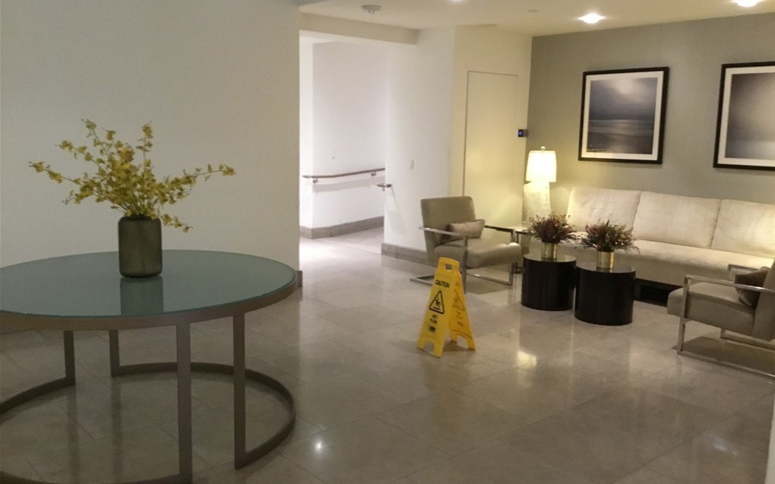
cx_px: 388
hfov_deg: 58.2
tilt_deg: -8.7
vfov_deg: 38.3
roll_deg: -0.7
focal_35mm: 33
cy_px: 239
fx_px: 697
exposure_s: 1/15
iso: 250
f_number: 2.4
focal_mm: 3.3
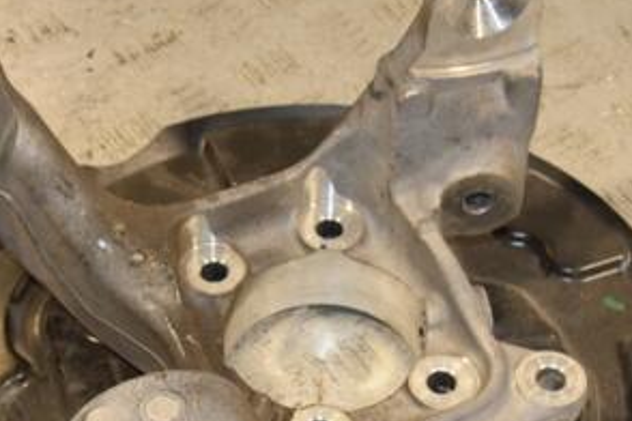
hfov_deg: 20.8
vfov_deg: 13.9
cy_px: 335
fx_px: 1720
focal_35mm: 98
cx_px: 262
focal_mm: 32
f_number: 8
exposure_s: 1/200
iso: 800
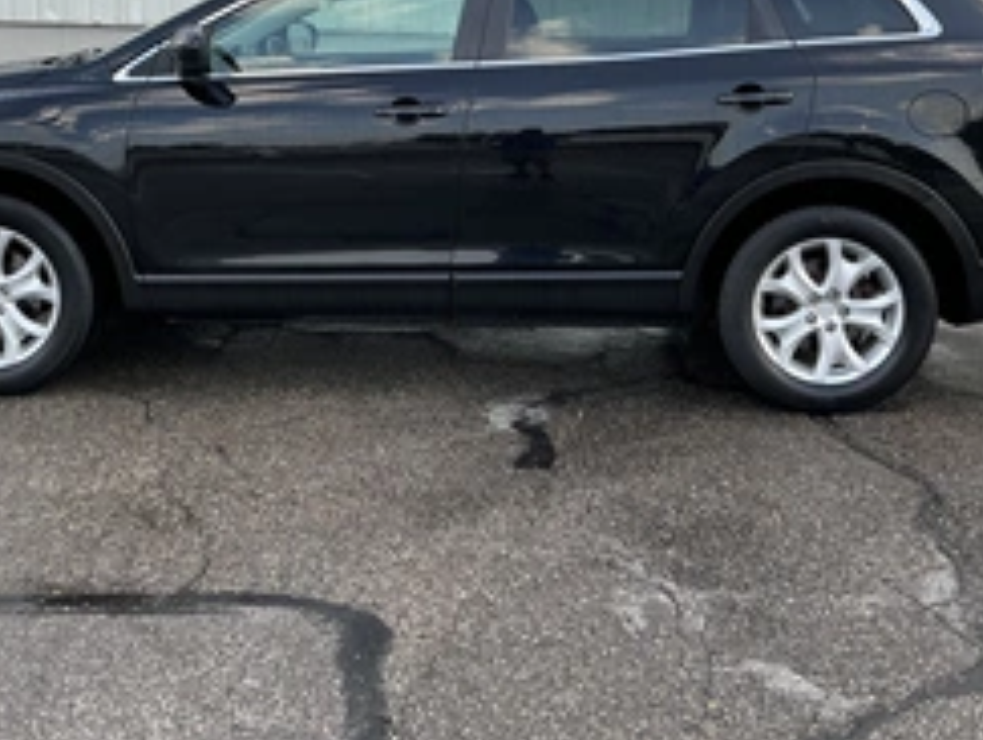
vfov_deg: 30.9
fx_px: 1308
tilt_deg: -2.9
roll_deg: -0.8
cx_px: 465
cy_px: 166
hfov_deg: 41.2
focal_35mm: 46
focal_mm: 3
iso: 20
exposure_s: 1/149
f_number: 1.8
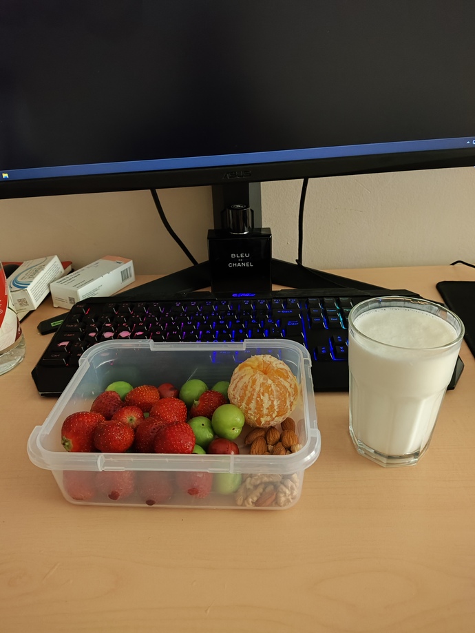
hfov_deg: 56.8
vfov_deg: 71.6
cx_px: 238
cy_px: 316
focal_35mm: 24
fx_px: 439
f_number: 1.8
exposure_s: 1/33.3
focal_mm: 4.68
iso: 2252
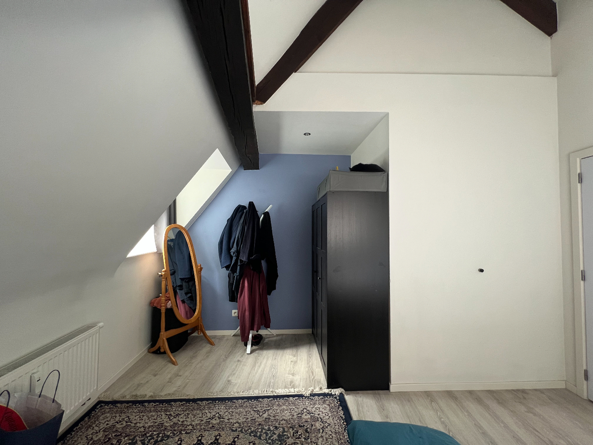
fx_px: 223
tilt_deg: +2.1
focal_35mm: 13
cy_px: 222
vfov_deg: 89.9
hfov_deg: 106.2
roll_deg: +0.0
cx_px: 296
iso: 200
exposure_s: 1/50
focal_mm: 1.57
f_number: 1.8
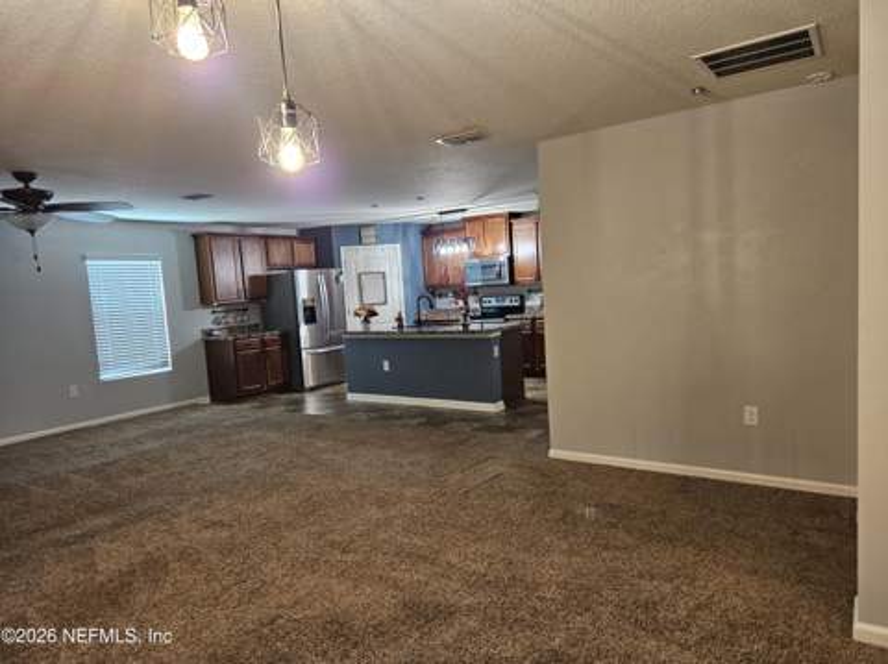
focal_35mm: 23
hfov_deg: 74.0
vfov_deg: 58.8
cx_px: 444
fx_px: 589
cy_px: 332
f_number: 1.8
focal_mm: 5.4
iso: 500
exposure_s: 1/60
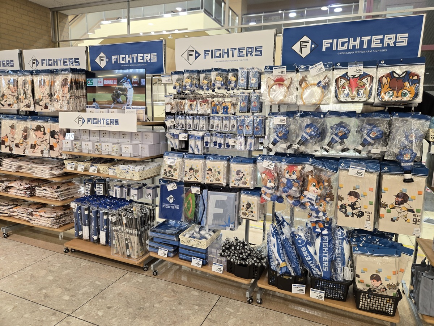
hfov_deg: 73.9
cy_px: 163
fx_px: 288
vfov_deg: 58.9
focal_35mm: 23
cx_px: 217
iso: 100
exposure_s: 1/100
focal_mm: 5.4
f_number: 1.8
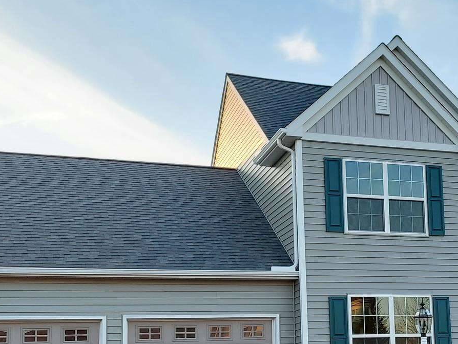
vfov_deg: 26.1
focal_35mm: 55
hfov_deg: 34.1
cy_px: 267
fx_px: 728
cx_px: 355
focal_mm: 5.23
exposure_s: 1/120
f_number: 1.8
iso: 50
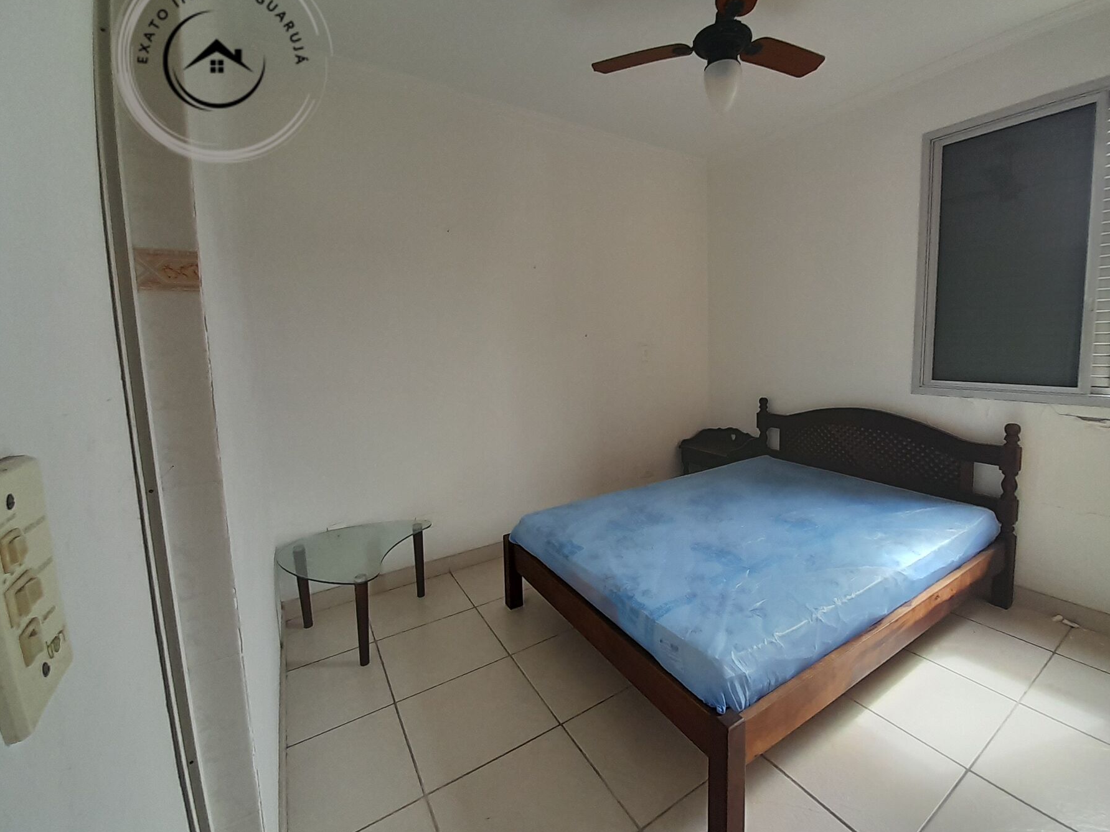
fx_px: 449
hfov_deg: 101.9
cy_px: 391
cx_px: 596
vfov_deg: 85.6
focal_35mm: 14
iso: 50
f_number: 2.2
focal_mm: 1.13
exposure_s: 1/120
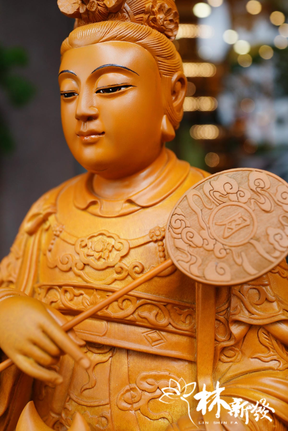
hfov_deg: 37.9
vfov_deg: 54.4
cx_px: 144
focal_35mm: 35
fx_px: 420
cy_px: 216
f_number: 4.5
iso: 400
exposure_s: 1/500
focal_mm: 35
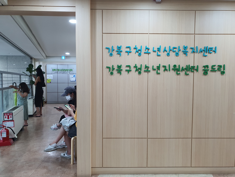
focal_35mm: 26
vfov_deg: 53.1
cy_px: 88
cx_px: 118
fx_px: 177
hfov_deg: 67.3
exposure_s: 1/40
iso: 200
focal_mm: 4.3
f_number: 2.4
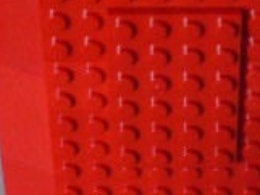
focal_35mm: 151
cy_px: 93
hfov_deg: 13.1
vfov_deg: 9.8
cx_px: 153
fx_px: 1135
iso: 400
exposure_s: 1/125
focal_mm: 6.3
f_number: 3.1
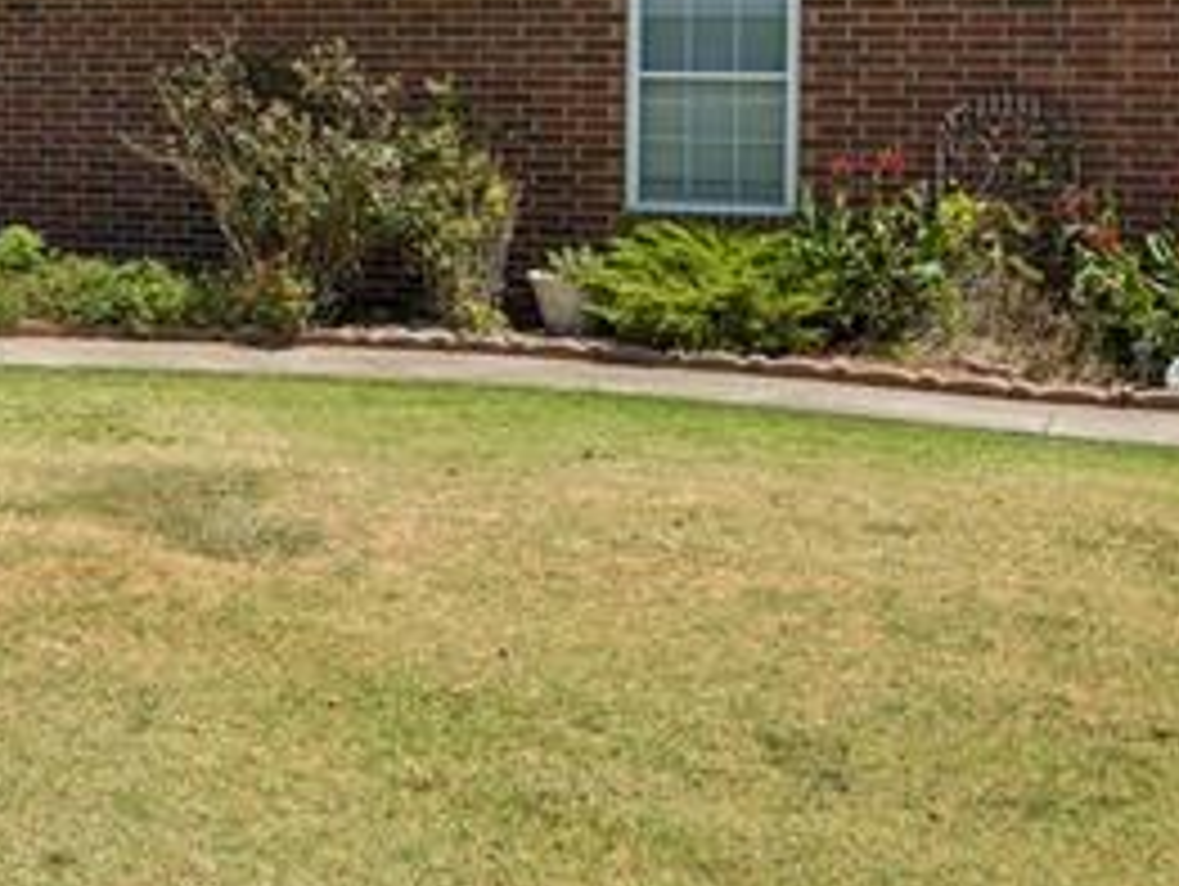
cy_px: 94
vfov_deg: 23.8
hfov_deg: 29.7
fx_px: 2045
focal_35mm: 60
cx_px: -34
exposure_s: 1/400
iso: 200
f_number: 8
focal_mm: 16
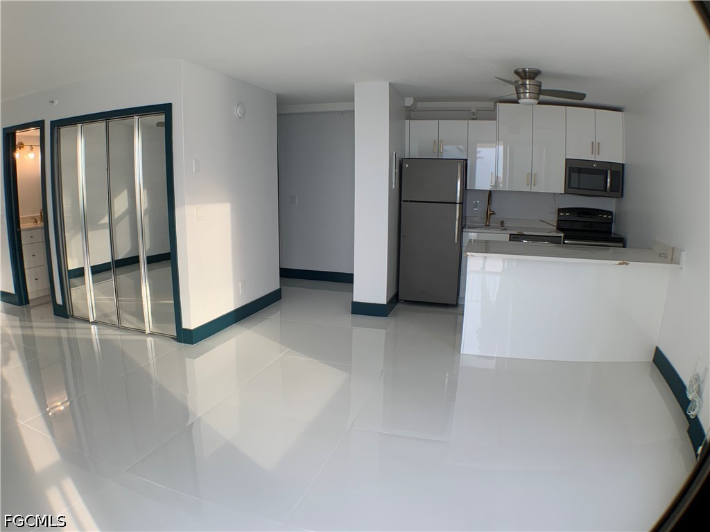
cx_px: 355
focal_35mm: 29
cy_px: 266
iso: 25
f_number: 1.8
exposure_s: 1/120
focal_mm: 3
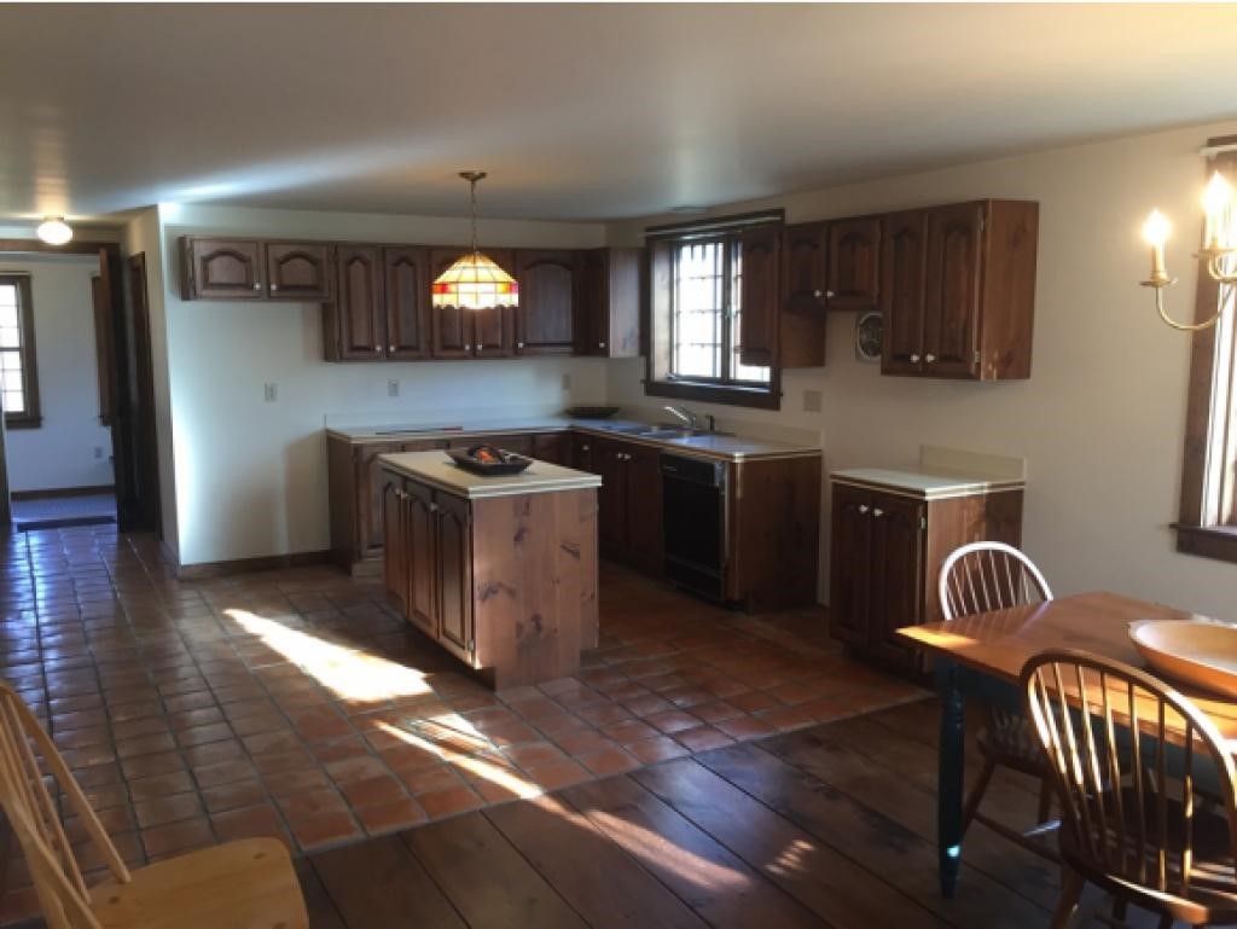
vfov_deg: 48.3
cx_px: 618
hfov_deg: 61.6
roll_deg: -0.7
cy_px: 464
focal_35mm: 29
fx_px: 1037
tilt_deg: -7.4
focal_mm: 4.15
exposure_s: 1/30
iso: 50
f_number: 2.2
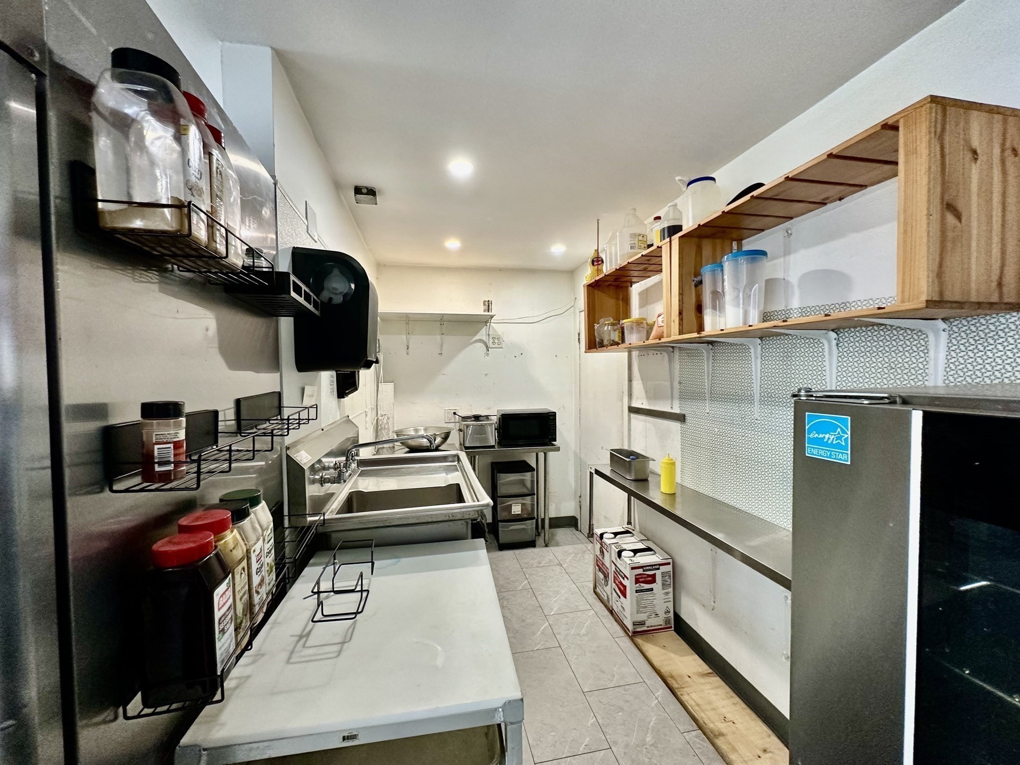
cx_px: 510
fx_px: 413
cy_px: 382
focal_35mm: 14
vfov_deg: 85.7
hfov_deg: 102.1
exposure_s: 1/120
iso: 250
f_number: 2.2
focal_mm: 2.22
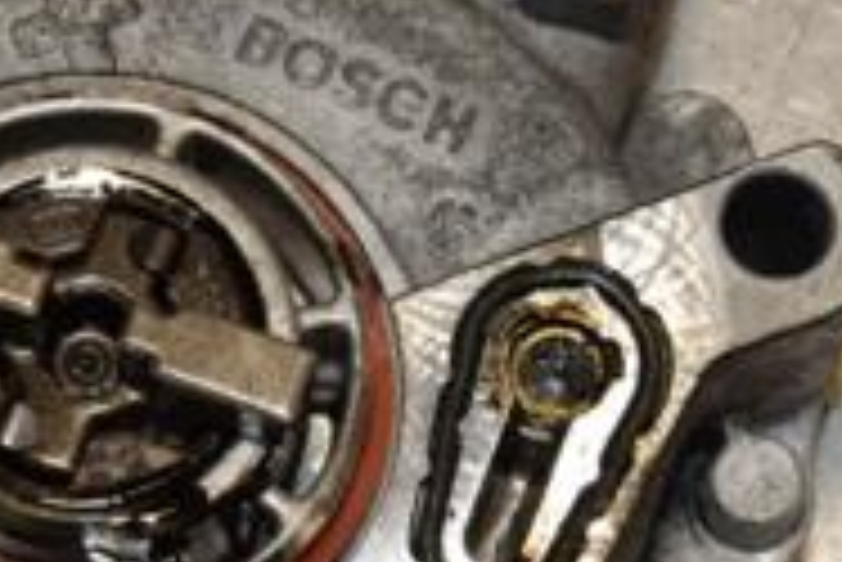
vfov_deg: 6.0
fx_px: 5407
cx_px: 158
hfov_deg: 8.9
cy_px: 337
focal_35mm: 231
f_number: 14
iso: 800
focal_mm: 48
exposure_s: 1/200
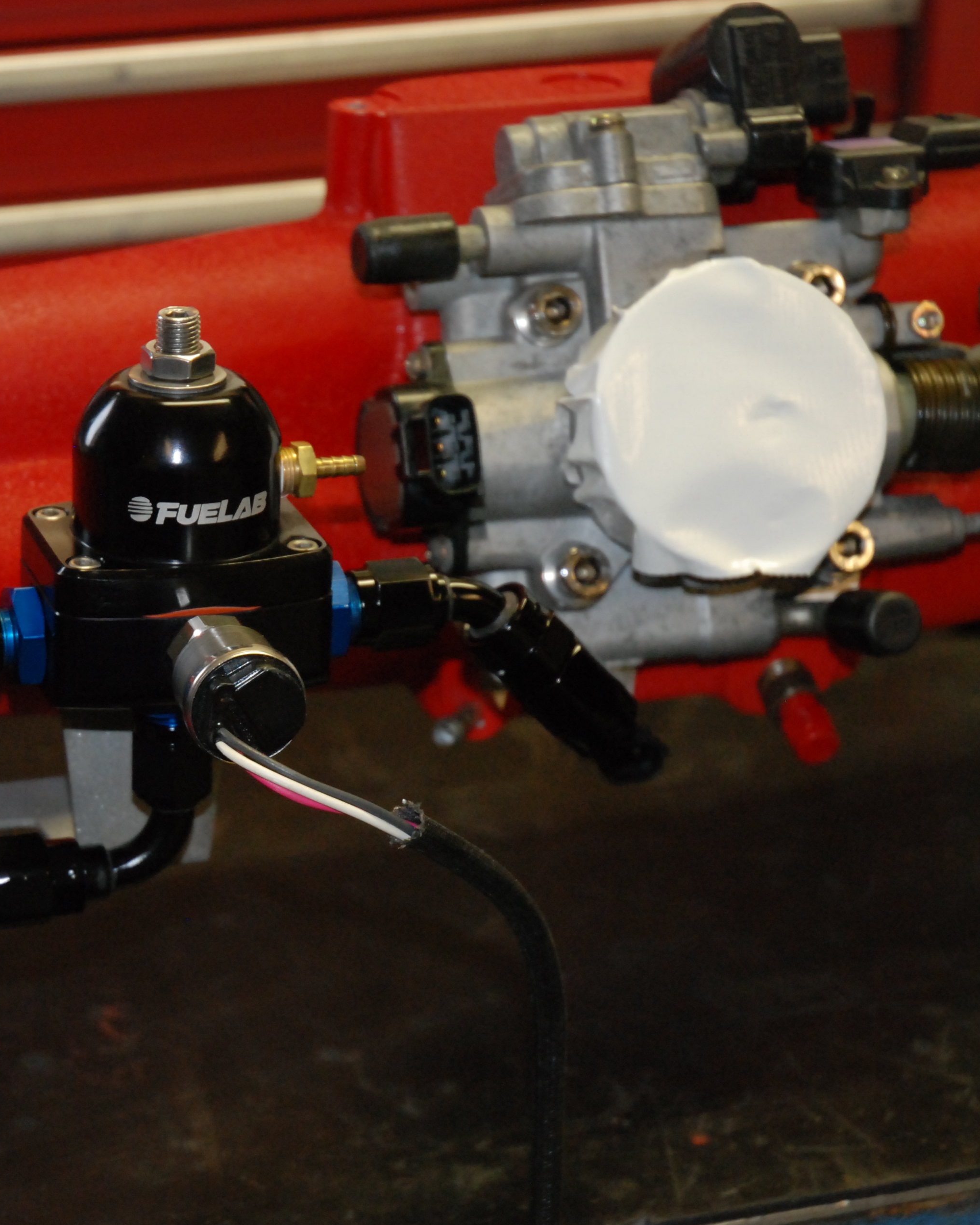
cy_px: 612
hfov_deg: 14.3
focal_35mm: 107
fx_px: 3879
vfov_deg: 17.9
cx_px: 178
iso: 800
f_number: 5
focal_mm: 50
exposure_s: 1/60
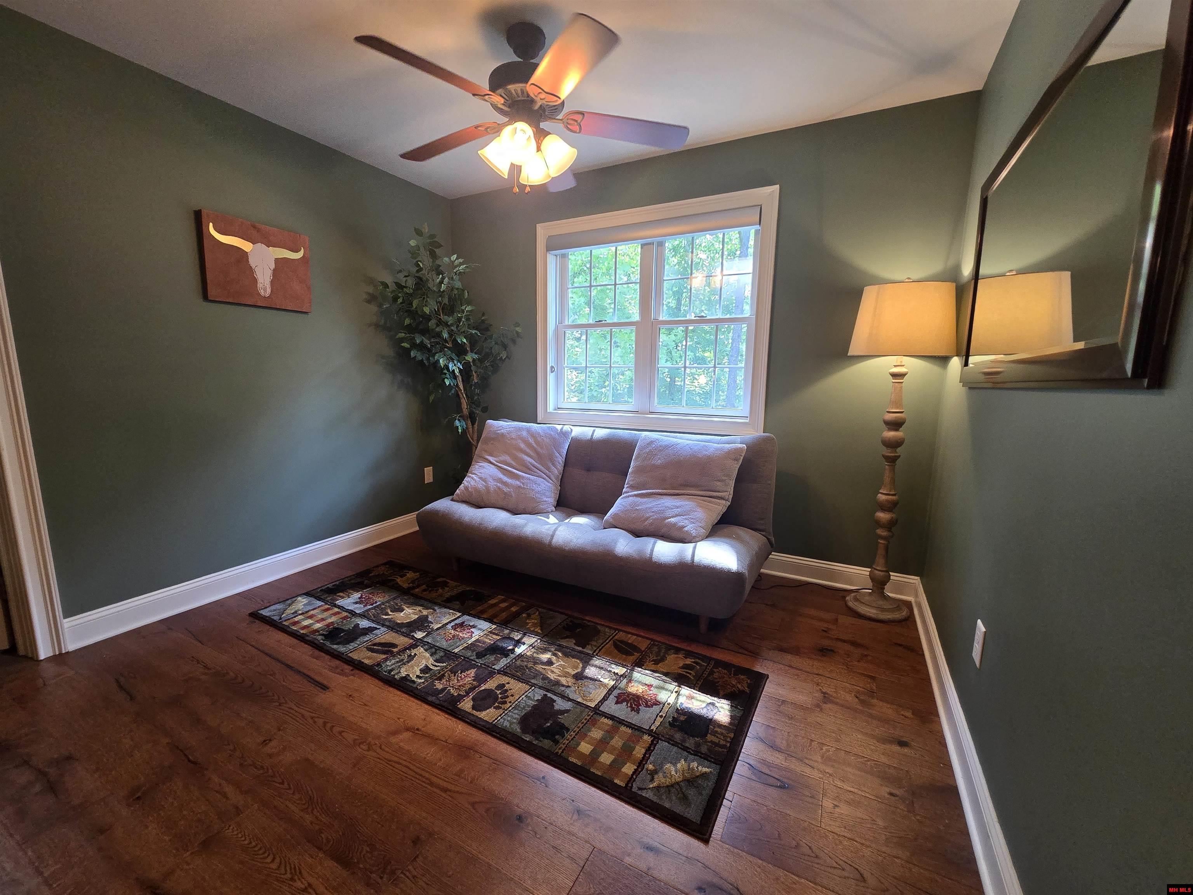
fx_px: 448
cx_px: 596
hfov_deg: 106.2
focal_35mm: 13
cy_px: 448
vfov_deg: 89.9
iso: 250
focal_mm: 2.2
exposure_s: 1/60
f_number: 2.2
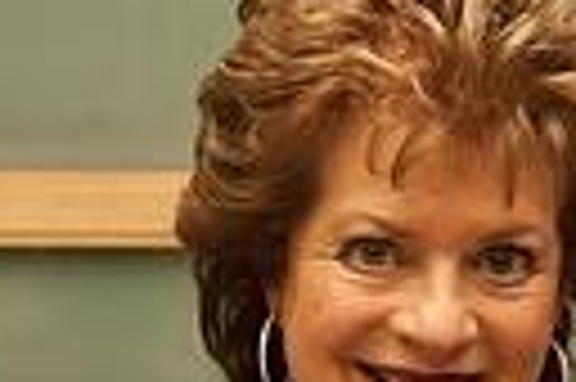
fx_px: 3360
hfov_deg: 9.8
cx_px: 378
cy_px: 569
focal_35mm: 210
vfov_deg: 6.4
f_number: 2.8
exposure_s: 1/80
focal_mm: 31
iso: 1000
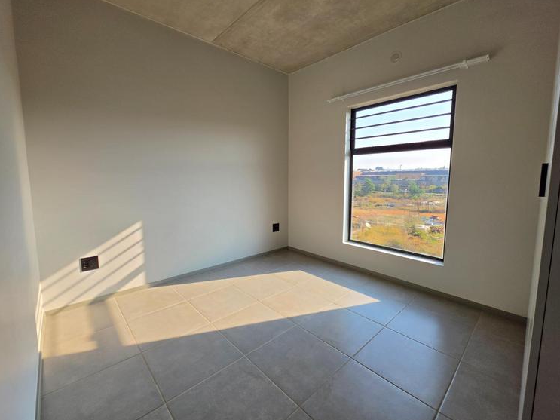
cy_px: 205
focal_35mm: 14
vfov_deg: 85.6
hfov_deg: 102.0
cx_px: 287
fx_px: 226
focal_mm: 2.2
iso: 32
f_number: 1.9
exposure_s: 1/902
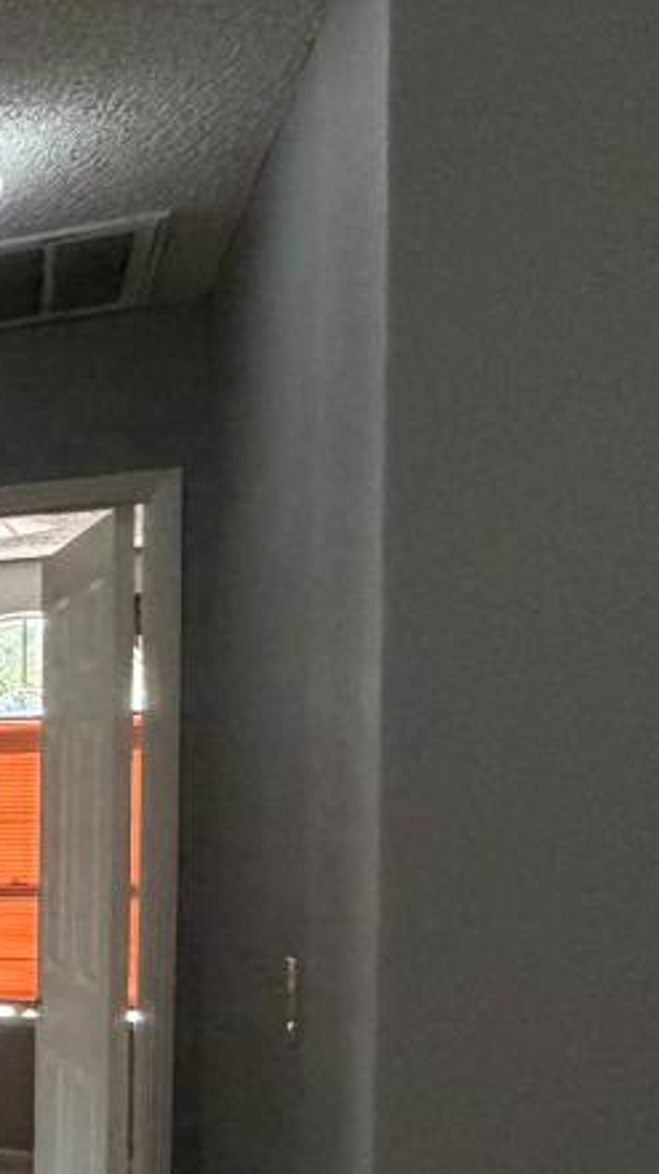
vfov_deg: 38.9
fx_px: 1618
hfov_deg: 13.1
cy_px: 876
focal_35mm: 52
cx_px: -1110
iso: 320
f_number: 2.2
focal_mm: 2.22
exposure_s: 1/120
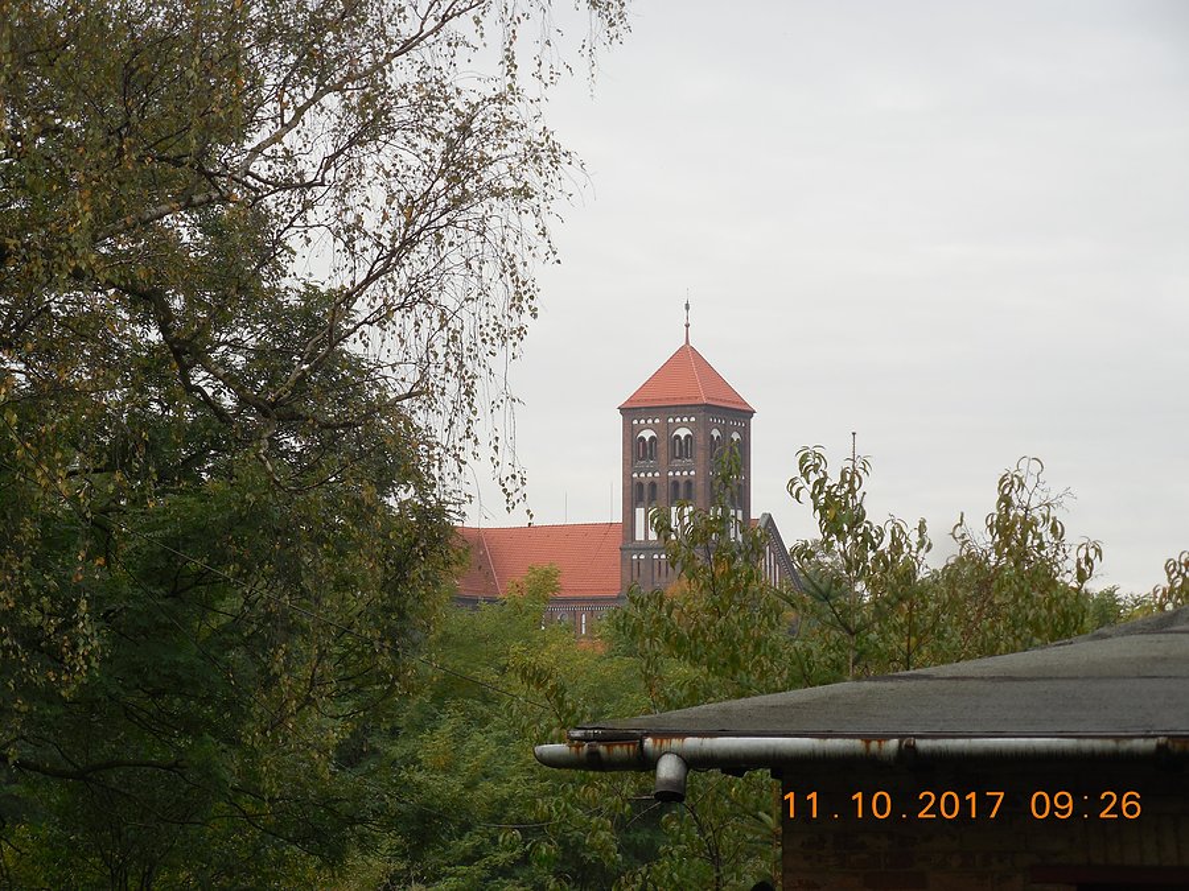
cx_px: 594
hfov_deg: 16.6
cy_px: 446
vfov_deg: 12.5
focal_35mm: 119
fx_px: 4087
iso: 125
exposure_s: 1/160
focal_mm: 21.5
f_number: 4.8
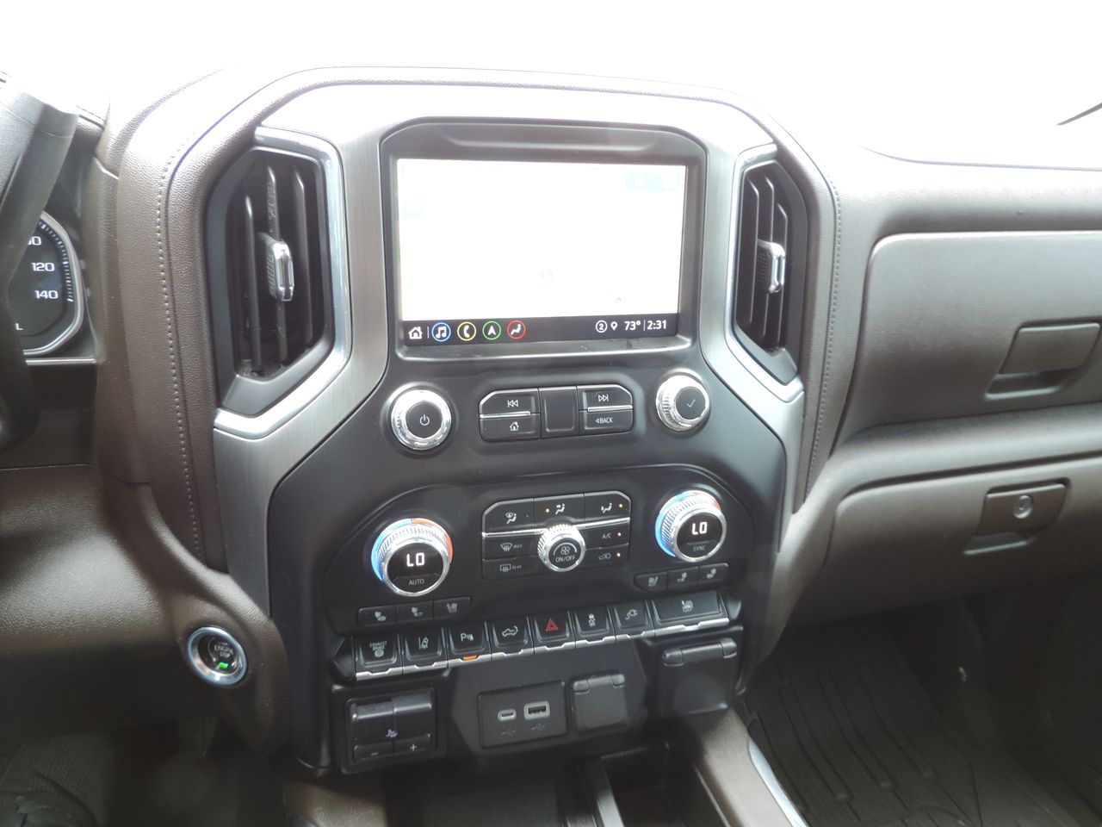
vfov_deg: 56.8
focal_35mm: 24
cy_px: 414
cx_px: 551
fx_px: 764
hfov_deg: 71.6
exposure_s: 1/30
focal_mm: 4.3
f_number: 3
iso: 250
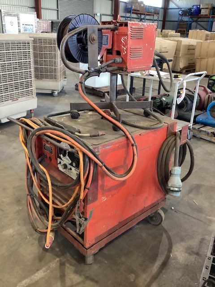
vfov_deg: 58.4
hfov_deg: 45.4
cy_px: 144
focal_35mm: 31
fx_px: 257
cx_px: 108
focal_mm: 3.3
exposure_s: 1/33
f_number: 2.4
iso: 250
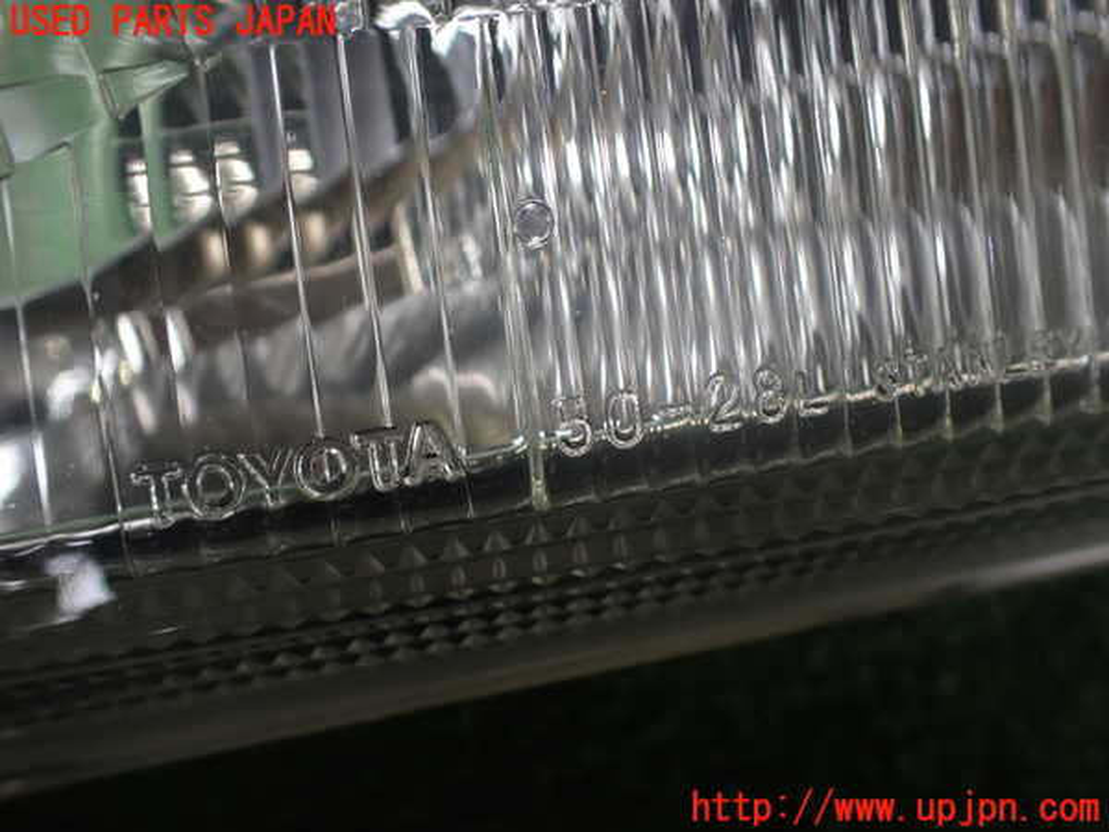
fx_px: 961
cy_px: 416
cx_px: 554
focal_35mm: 30
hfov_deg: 60.0
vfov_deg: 46.8
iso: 125
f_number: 2.3
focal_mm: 5.4
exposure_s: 1/125
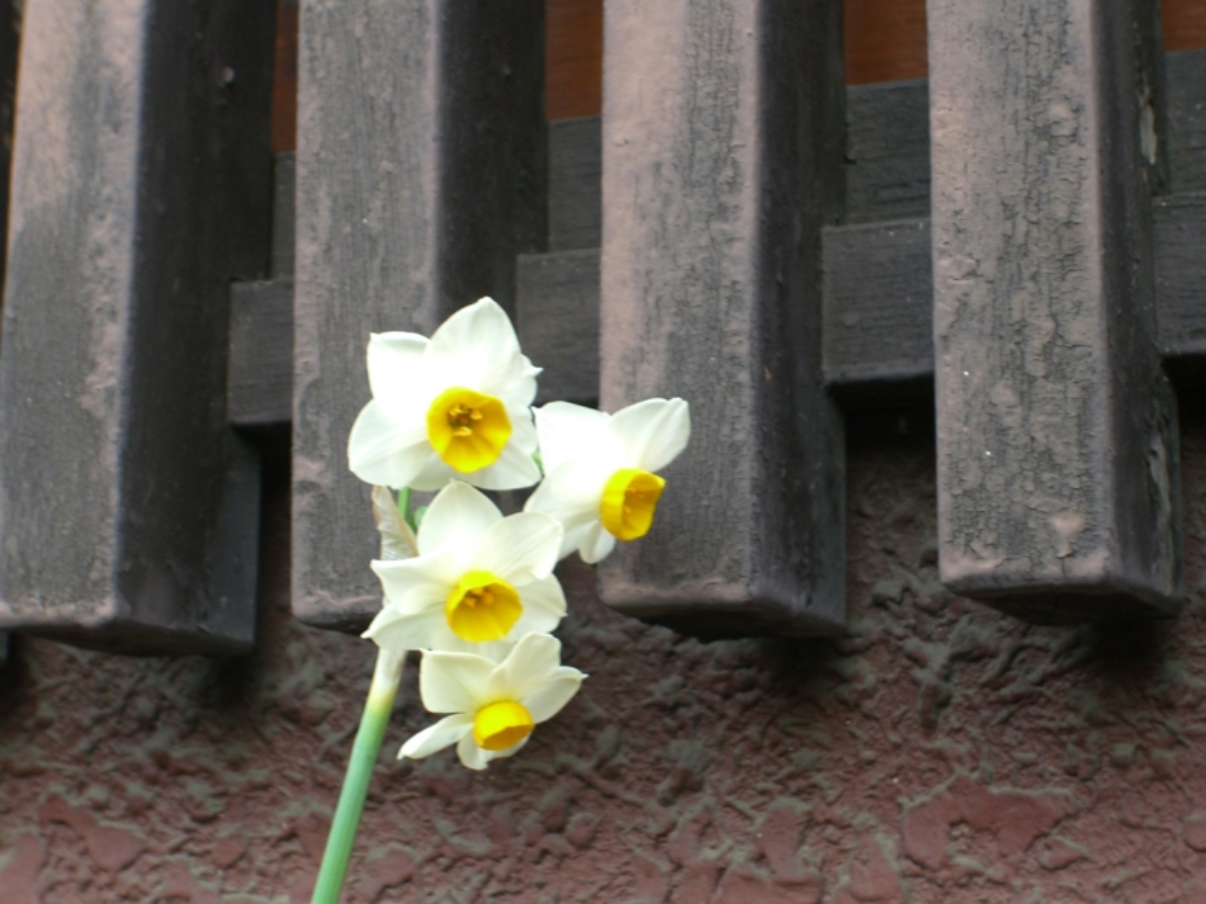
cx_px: 603
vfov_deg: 15.6
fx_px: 3310
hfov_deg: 20.7
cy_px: 452
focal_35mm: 95
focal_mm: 19.7
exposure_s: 1/80
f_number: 4.8
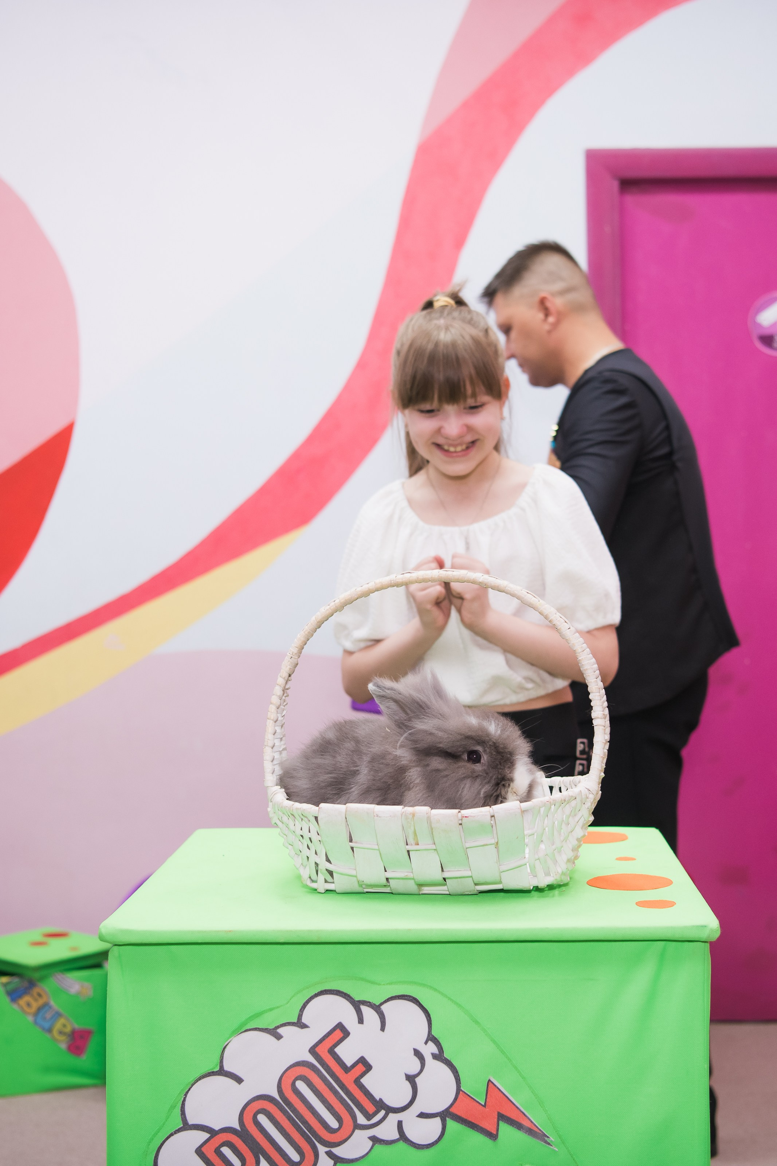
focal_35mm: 54
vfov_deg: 36.7
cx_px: 458
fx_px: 1757
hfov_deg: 24.9
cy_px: 584
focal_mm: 36
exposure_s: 1/160
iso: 500
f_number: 2.8
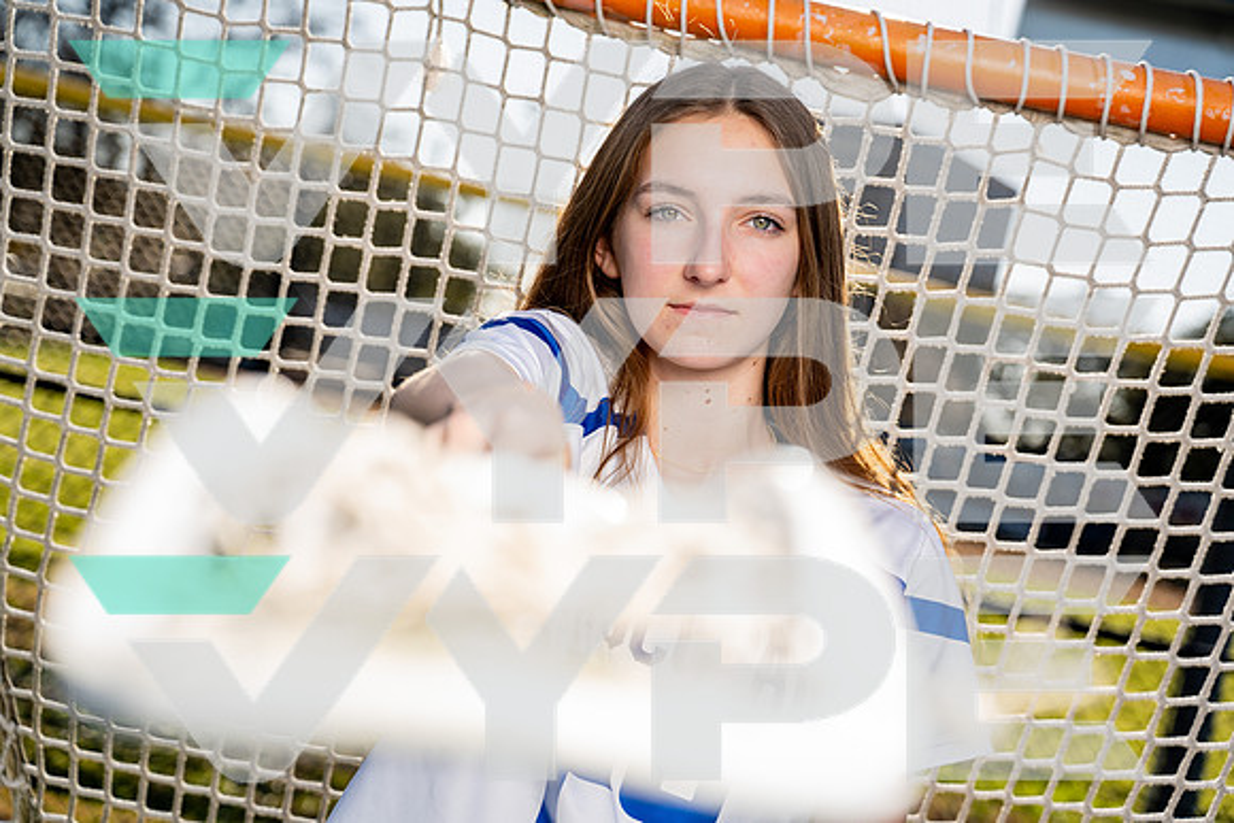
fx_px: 2160
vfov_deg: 21.6
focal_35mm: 63
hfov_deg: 31.9
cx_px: 617
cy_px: 412
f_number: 4
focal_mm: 63
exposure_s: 1/640
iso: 100
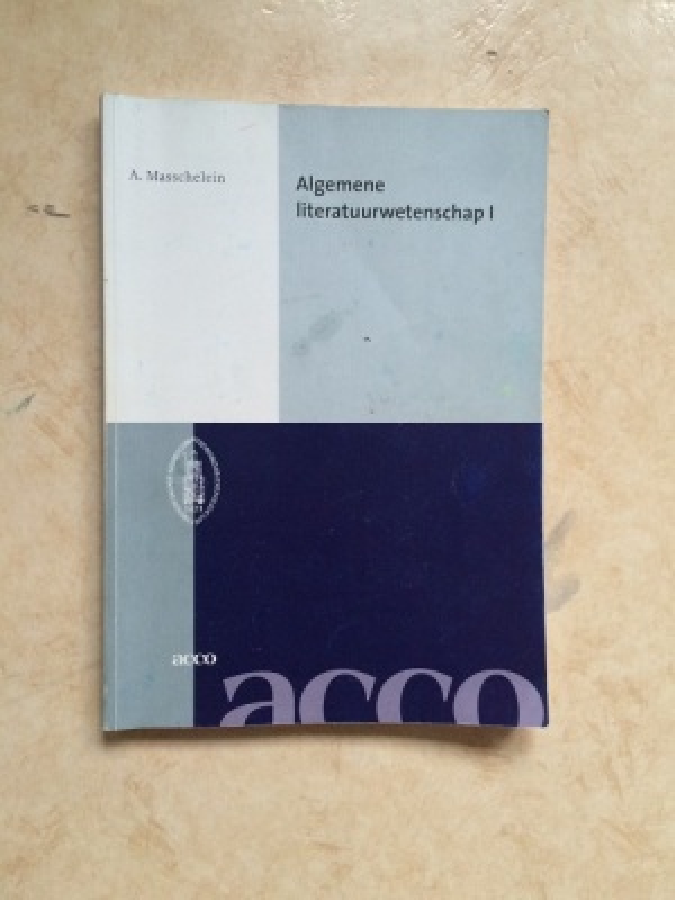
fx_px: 754
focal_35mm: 29
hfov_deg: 48.2
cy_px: 450
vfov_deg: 61.7
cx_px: 338
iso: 160
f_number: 2.2
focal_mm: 4.15
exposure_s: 1/30
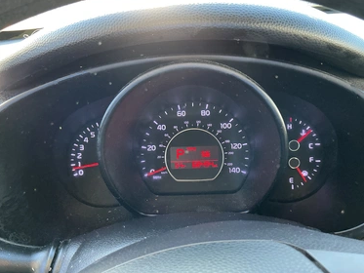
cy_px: 134
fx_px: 316
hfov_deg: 59.9
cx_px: 192
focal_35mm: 30
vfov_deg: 46.8
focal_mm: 3
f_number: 1.8
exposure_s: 1/60
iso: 160
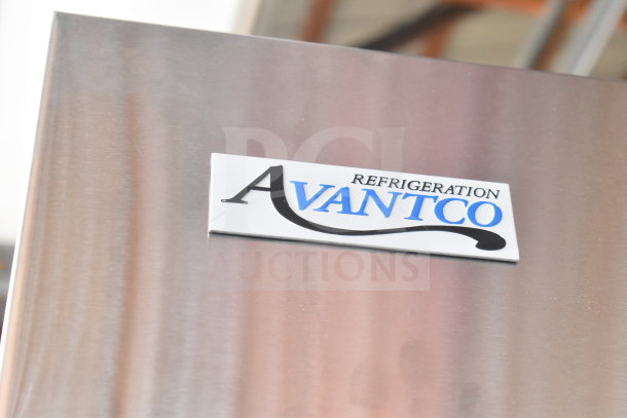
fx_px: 1437
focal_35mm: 82
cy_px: 209
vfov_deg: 16.6
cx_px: 314
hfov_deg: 24.6
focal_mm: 55
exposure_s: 1/100
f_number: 5.6
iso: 3200
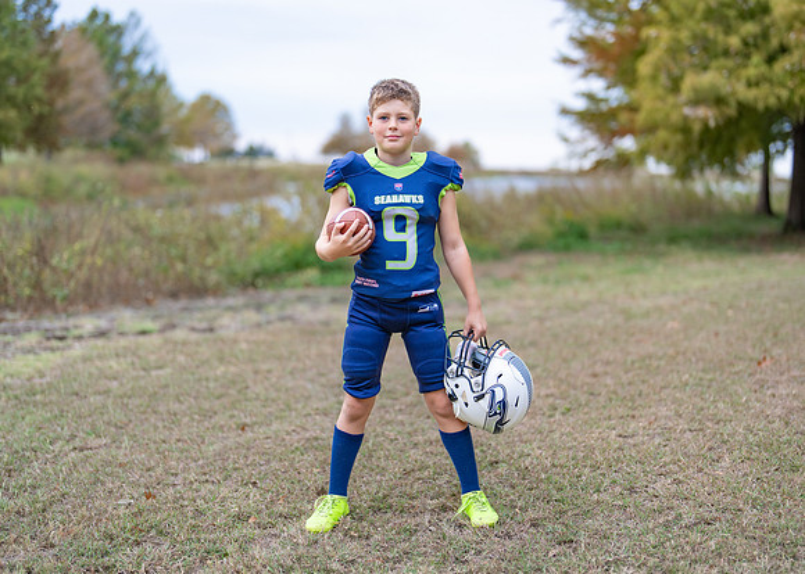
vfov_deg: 27.0
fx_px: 1198
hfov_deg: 37.2
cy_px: 287
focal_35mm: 52
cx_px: 402
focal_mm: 50
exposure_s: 1/500
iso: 100
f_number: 1.2
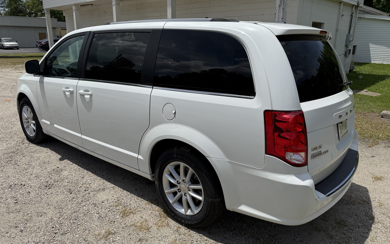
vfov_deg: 47.6
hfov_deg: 70.4
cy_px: 116
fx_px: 276
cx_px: 194
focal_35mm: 26
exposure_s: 1/10309
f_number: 1.78
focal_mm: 6.76
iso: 80
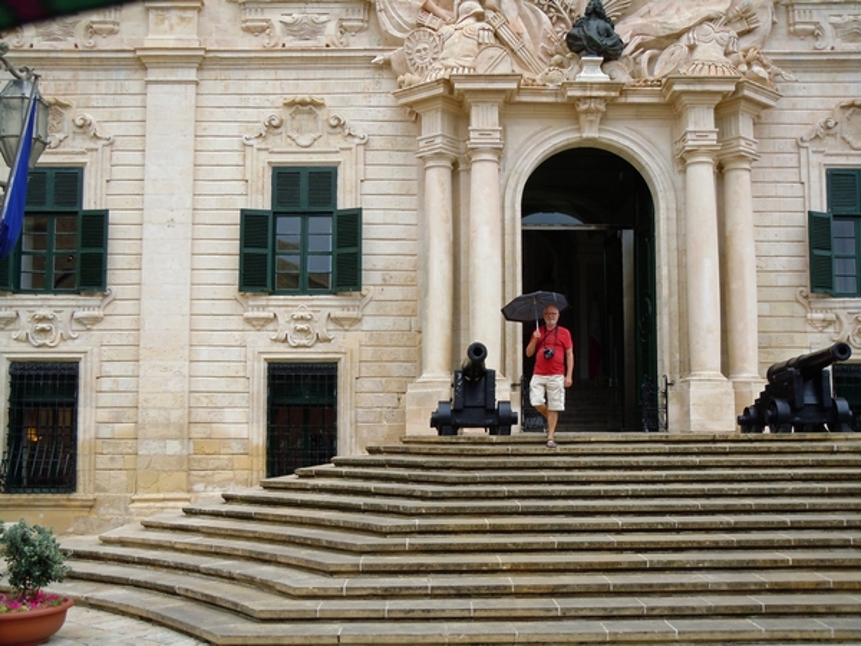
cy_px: 323
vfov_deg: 32.2
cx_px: 430
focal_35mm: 45
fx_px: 1119
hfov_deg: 42.1
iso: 100
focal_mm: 8.1
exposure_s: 1/200
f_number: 3.8
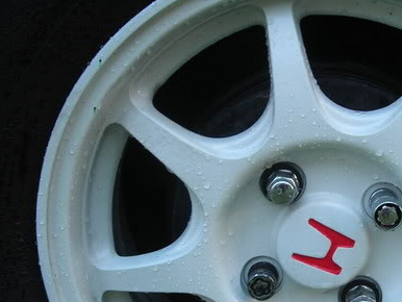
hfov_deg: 30.0
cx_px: 321
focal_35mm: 63
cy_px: 224
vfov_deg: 23.1
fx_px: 732
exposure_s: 1/8.1
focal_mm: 6.3
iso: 50
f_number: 3.2
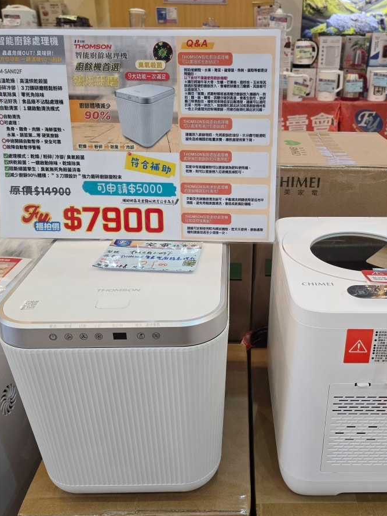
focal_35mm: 31
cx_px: 242
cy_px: 259
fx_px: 462
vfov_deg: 58.3
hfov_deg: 45.1
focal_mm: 6.3
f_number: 1.7
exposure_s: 1/120
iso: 250
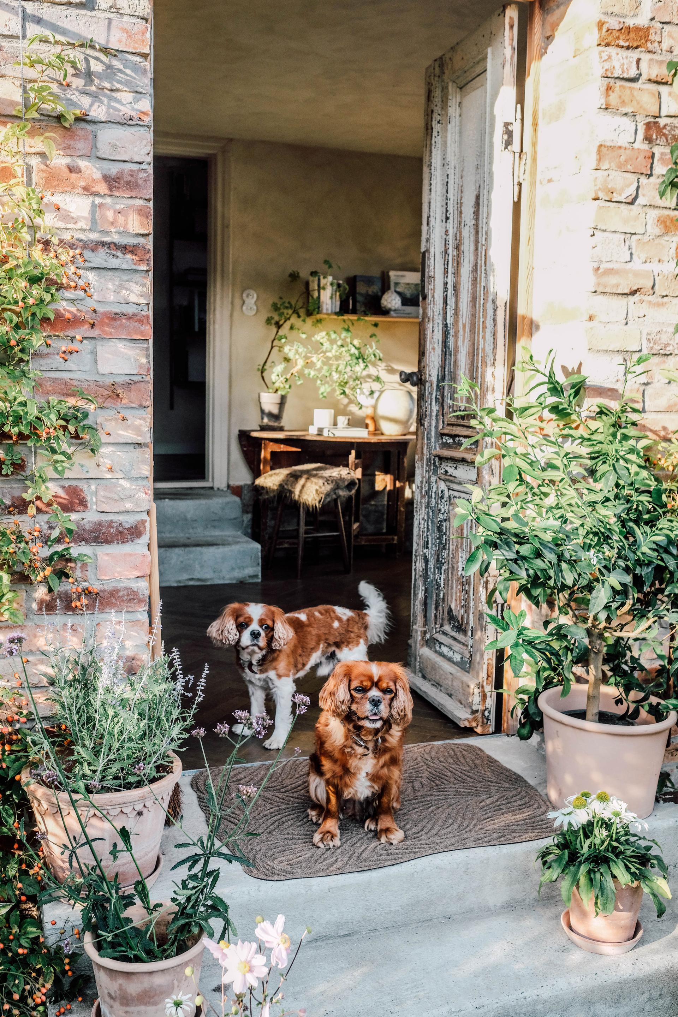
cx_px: 339
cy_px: 508
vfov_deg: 54.4
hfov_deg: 37.9
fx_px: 989
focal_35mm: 35
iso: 640
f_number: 5
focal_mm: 23
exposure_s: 1/250
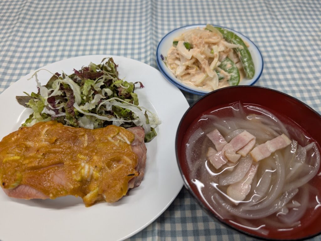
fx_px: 223
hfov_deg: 71.5
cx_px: 160
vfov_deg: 56.9
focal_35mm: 24
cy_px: 120
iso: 46
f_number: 1.68
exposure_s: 1/60
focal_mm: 6.9
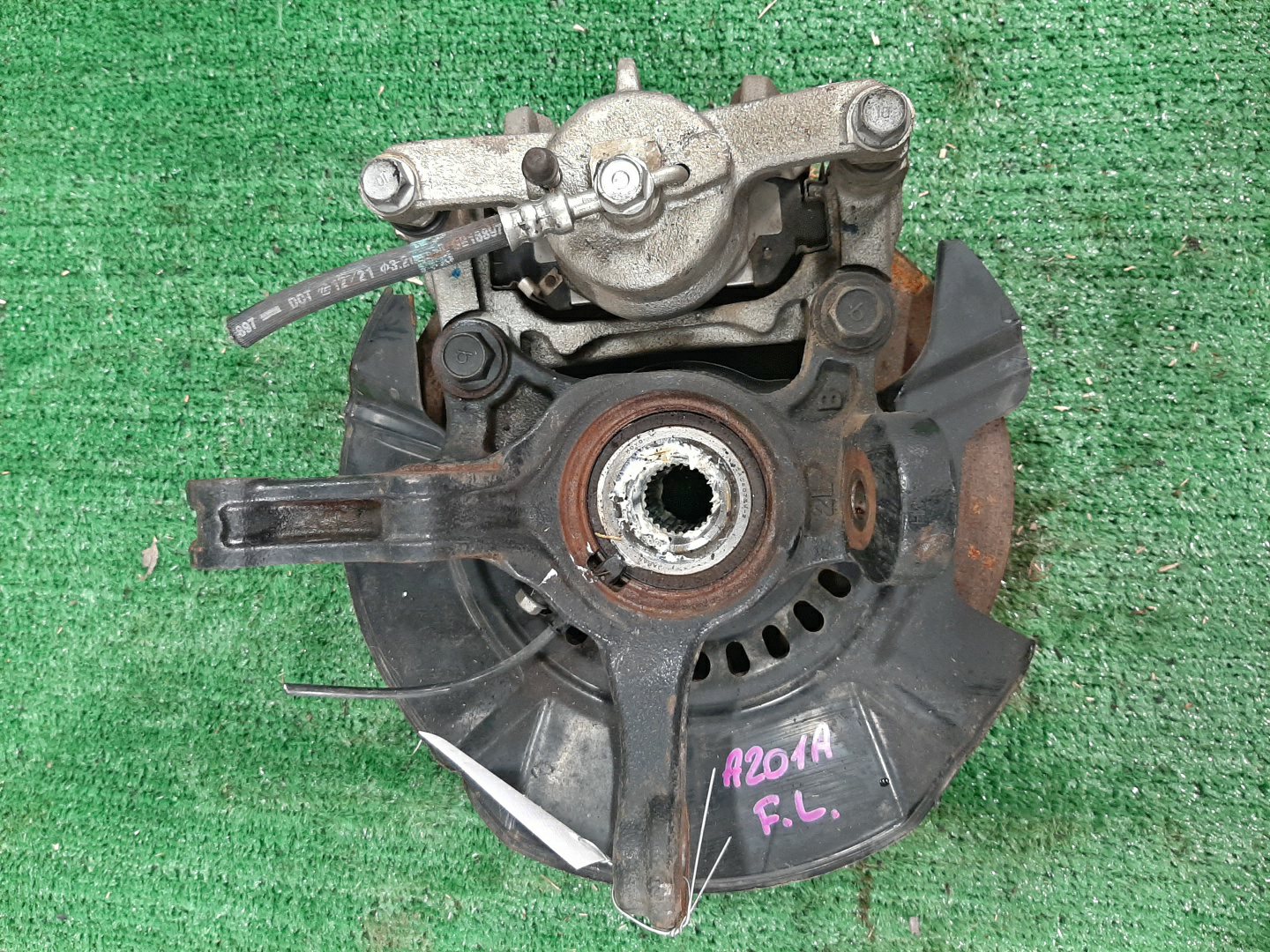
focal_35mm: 26
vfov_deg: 53.1
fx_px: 954
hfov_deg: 67.3
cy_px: 476
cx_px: 635
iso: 188
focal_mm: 3.93
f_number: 1.7
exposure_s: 1/25
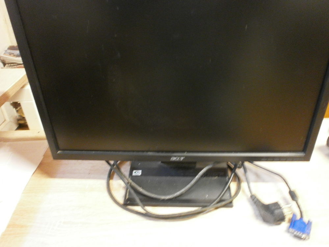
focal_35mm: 27
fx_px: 257
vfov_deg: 51.4
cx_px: 164
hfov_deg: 65.3
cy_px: 124
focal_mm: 4.8
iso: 400
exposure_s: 1/2
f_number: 2.9
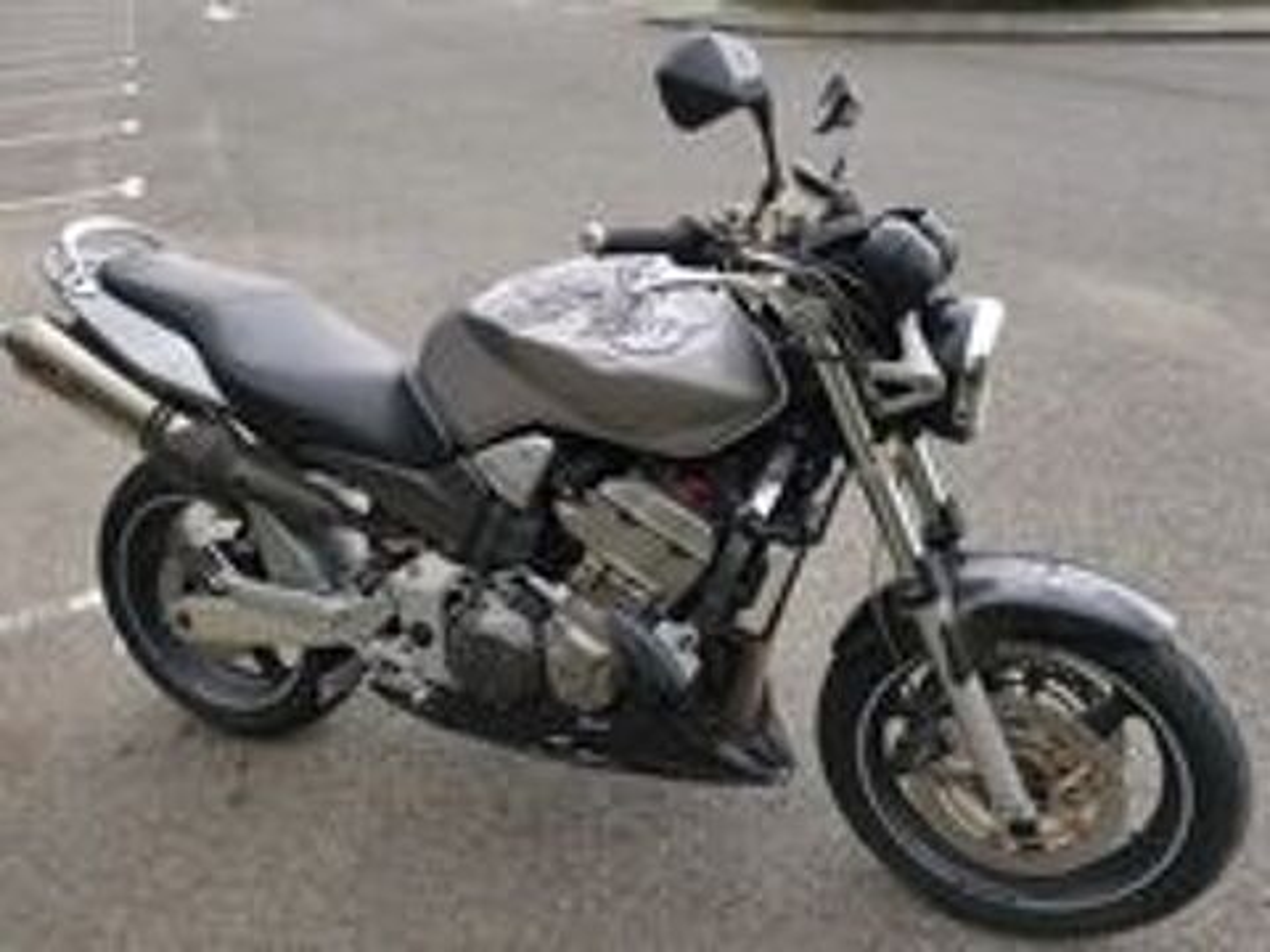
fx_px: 991
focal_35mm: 27
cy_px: 476
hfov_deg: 65.3
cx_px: 635
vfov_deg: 51.4
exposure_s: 1/100
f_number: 1.8
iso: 64
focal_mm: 5.58
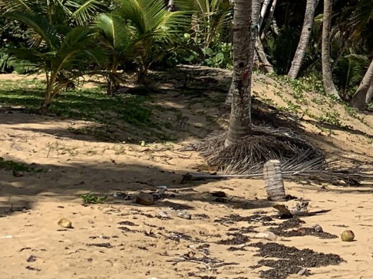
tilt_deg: +8.5
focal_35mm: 109
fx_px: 1174
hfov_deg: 14.6
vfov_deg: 13.1
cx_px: 763
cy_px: -85
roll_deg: +1.2
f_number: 1.8
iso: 25
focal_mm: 4.25
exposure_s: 1/4464
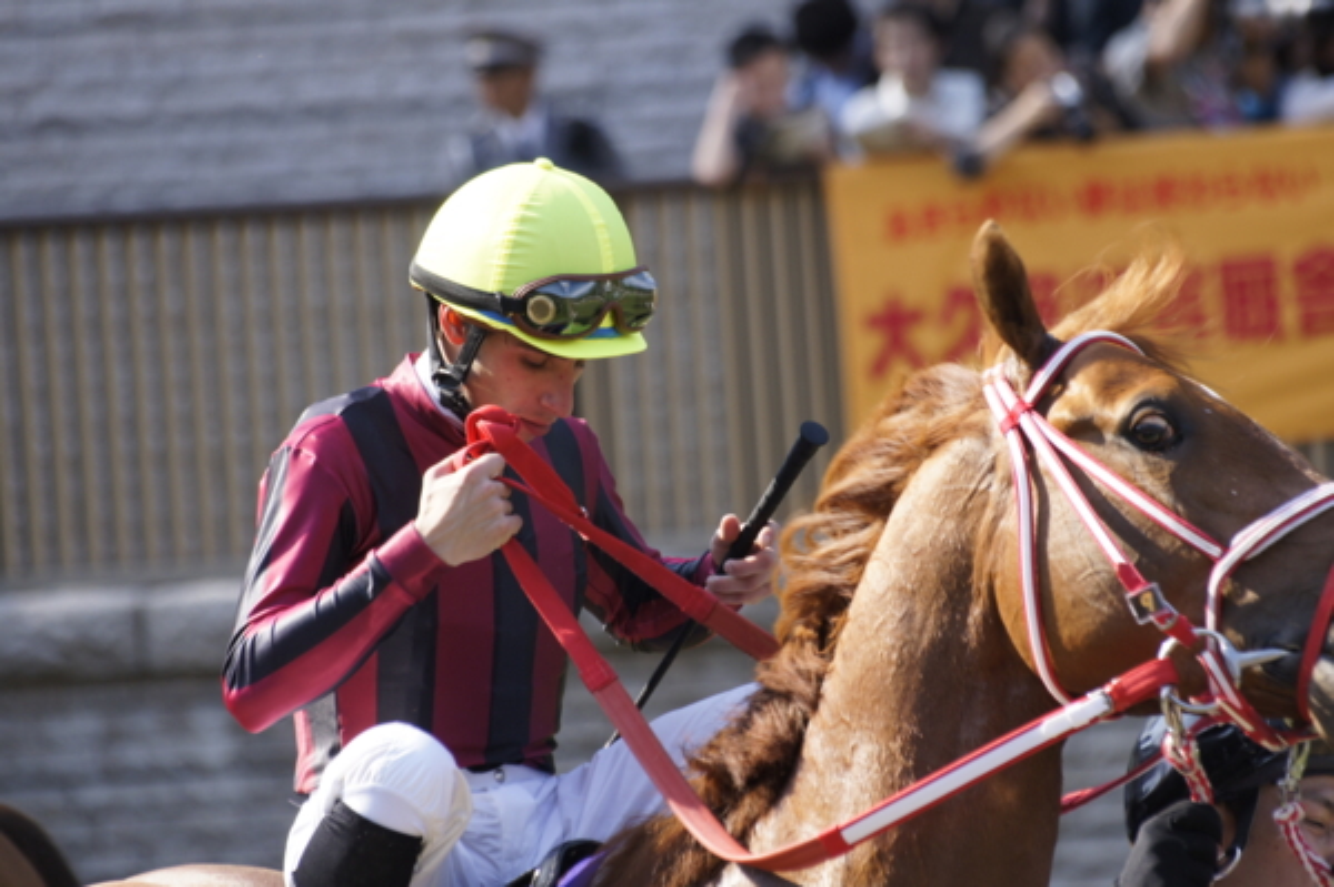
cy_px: 444
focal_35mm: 315
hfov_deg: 6.5
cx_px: 667
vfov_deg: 4.4
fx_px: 11663
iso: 200
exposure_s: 1/400
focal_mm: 210
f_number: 5.6
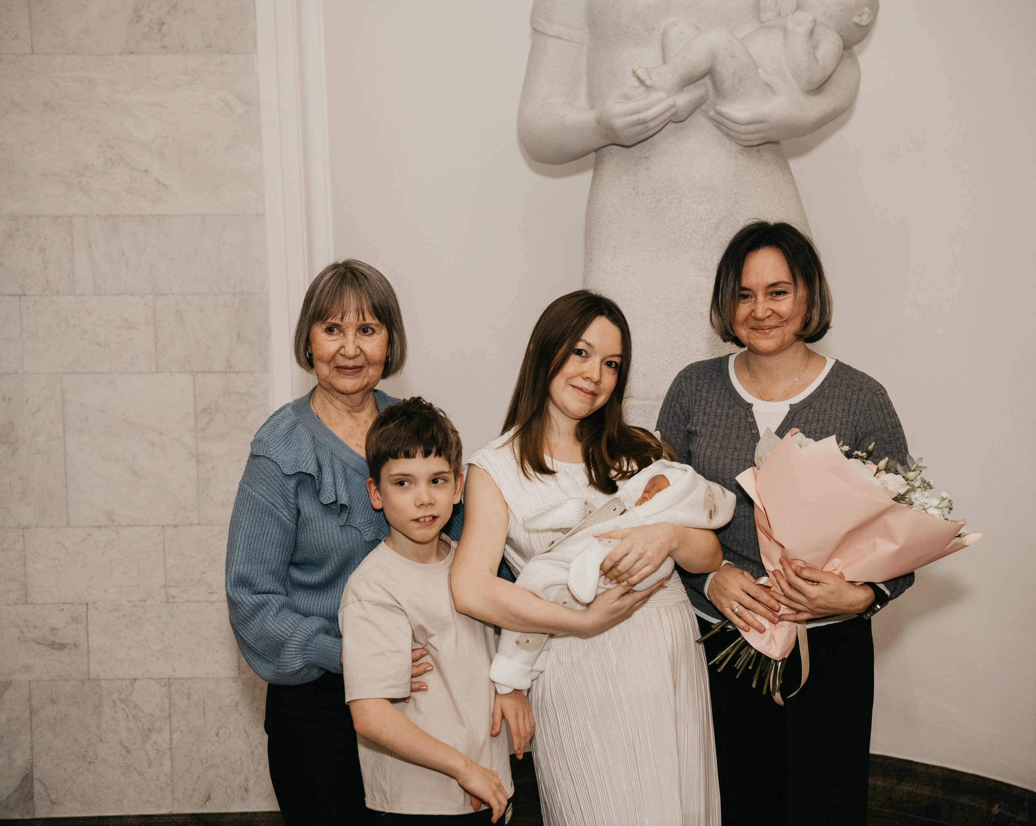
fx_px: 1663
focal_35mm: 54
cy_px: 416
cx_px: 536
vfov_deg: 27.9
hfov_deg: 34.6
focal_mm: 48
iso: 400
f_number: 4
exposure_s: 1/125
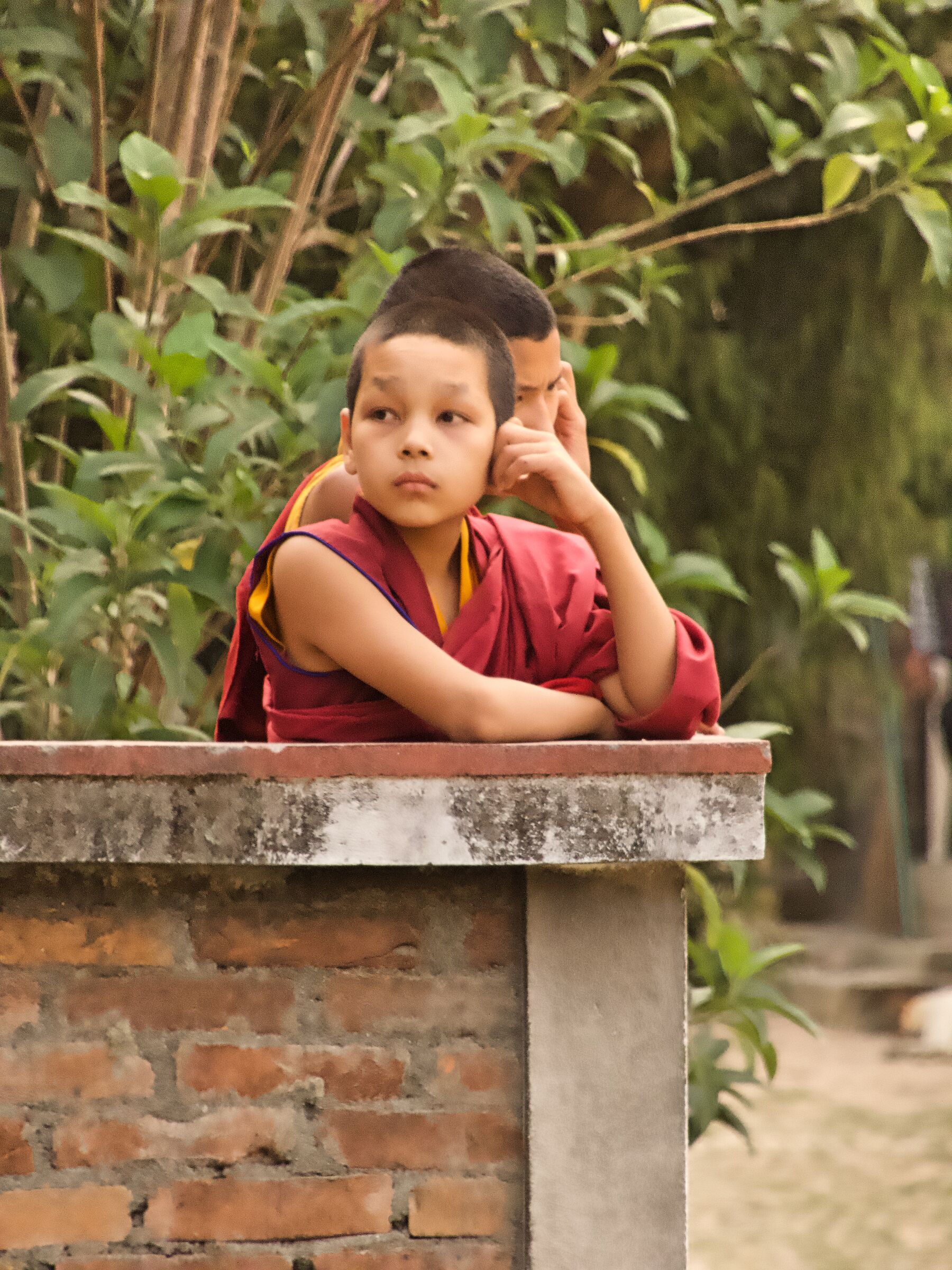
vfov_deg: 2.3
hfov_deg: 1.7
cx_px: 476
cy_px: 635
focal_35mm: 855
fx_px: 31352
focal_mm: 153.1
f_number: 5.6
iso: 800
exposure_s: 1/160
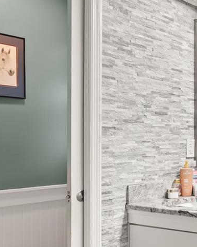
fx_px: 372
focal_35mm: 51
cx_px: 274
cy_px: 146
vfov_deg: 36.5
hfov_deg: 24.7
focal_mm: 16
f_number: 7.1
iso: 800
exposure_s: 1/4
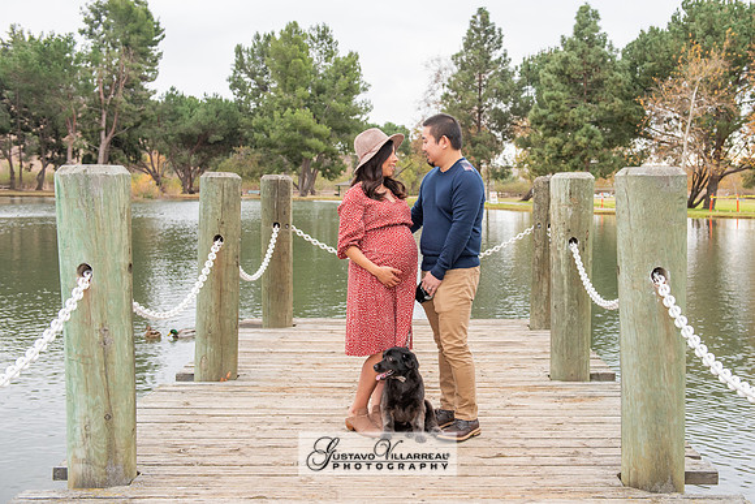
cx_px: 433
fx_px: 919
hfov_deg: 44.5
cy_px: 218
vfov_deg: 30.6
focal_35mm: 44
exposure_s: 1/125
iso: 500
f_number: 5
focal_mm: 38
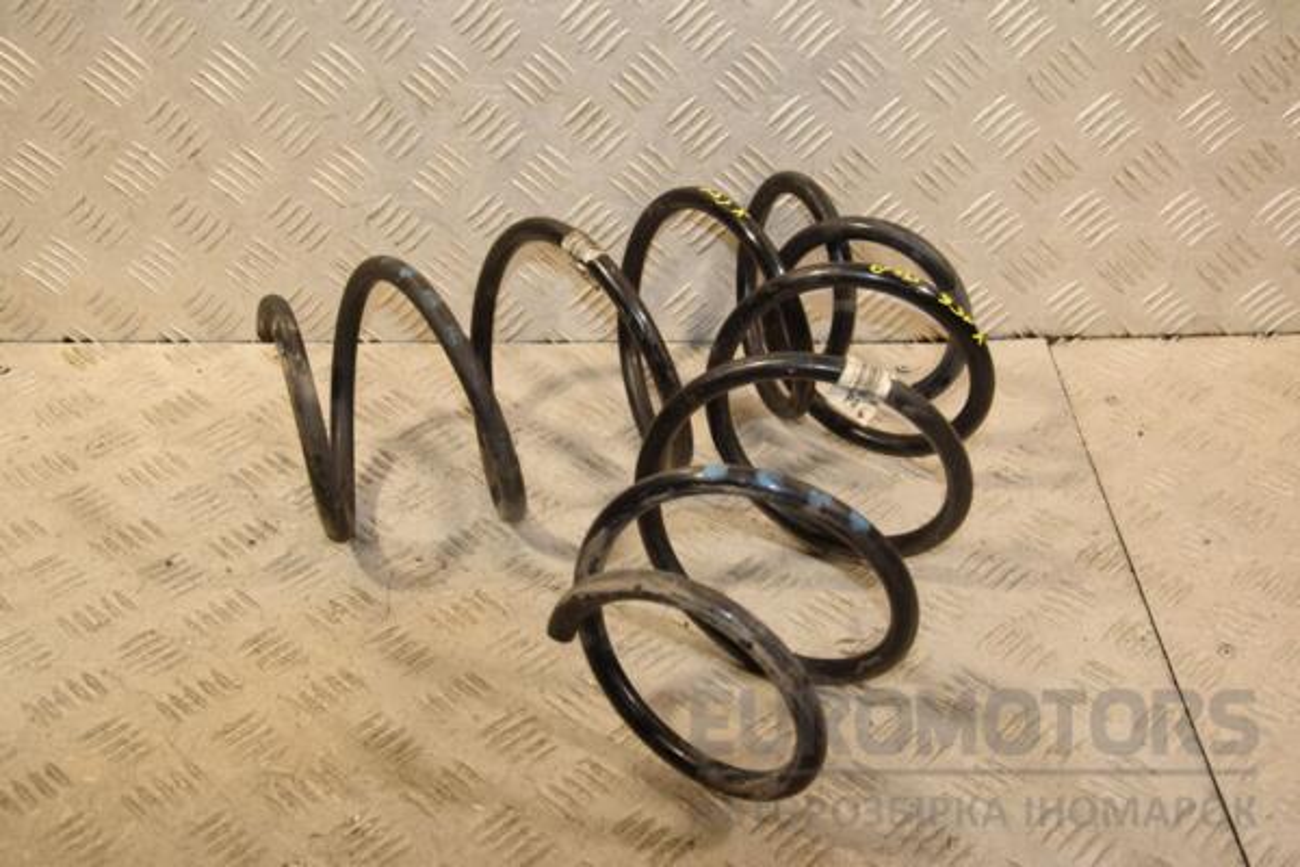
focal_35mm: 48
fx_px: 1733
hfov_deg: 41.1
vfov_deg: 28.1
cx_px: 650
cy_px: 434
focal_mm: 32
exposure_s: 1/200
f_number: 6.3
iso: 800
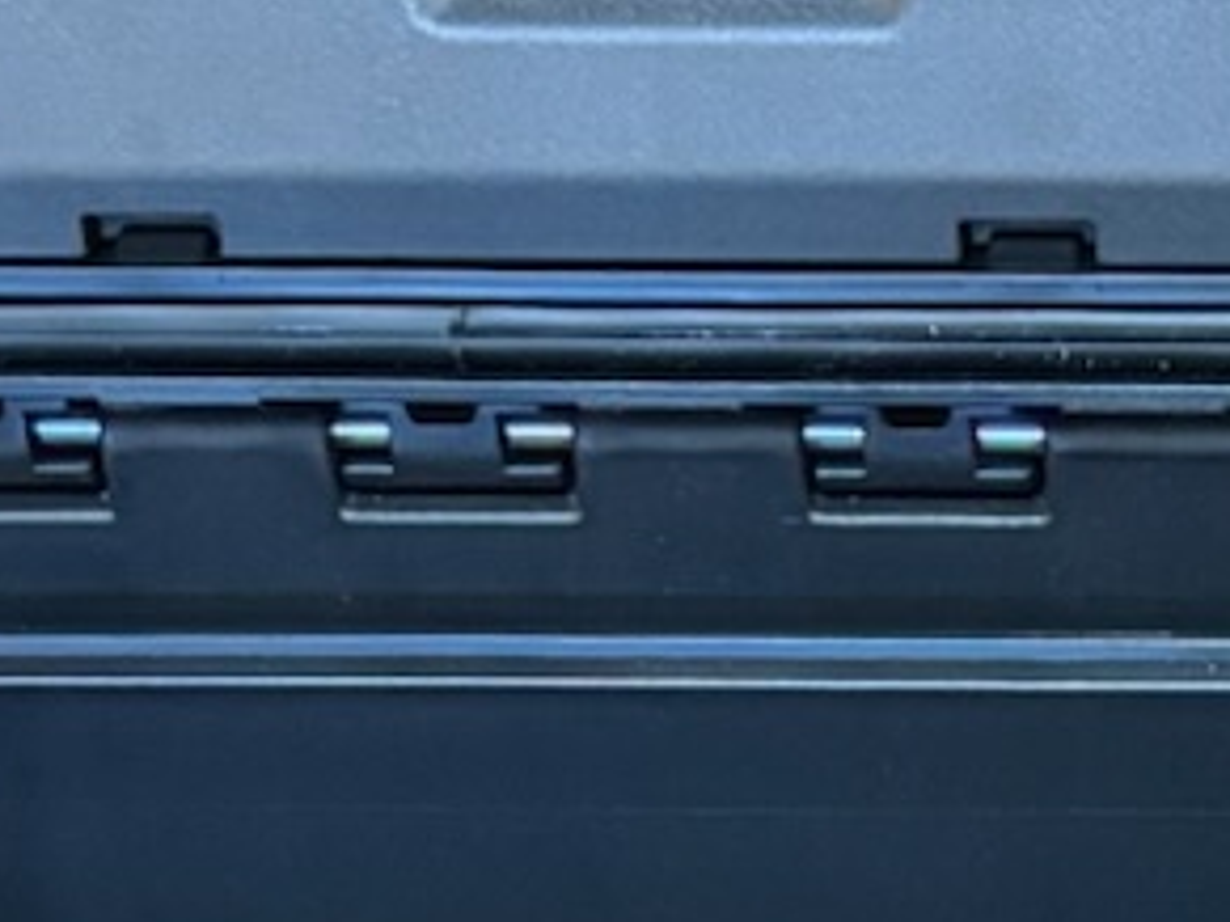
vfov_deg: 7.4
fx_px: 6500
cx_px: 1779
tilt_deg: -49.9
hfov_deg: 10.5
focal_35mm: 183
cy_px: 2423
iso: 400
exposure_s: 1/50
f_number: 1.6
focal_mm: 5.96
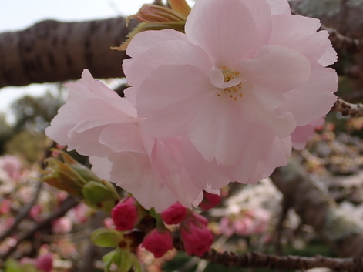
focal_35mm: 51
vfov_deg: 28.5
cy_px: 108
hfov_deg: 37.4
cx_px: 213
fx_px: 535
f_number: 4
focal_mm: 7.34
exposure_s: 1/400
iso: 100
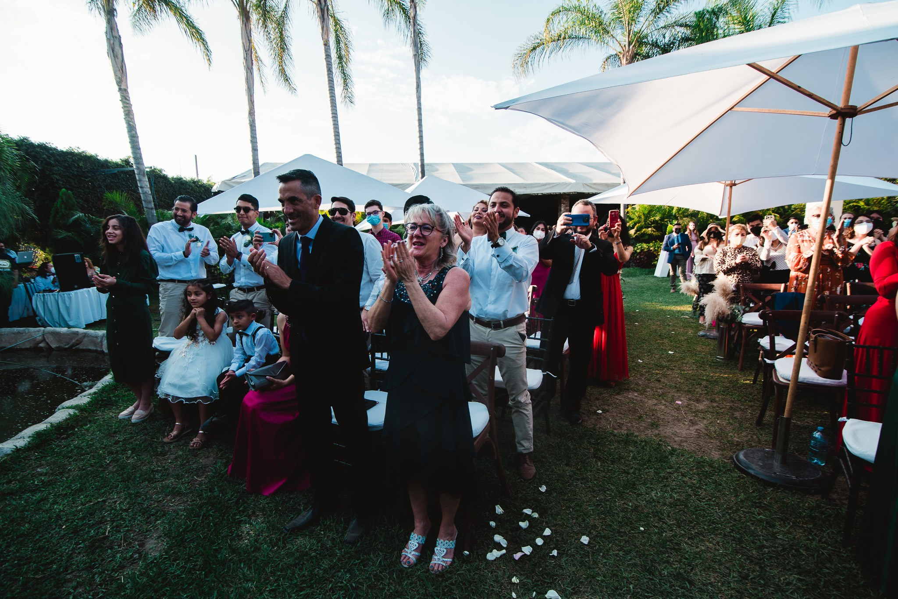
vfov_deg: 73.8
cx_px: 449
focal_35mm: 16
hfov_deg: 96.7
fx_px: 399
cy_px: 300
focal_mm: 16
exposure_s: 1/200
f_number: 3.5
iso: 100
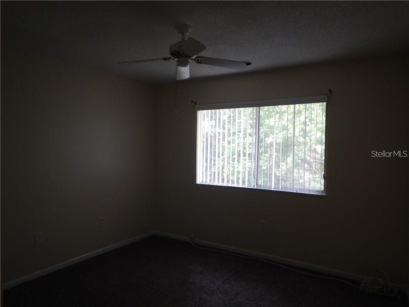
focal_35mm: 24
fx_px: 284
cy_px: 154
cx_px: 204
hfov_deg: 71.6
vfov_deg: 56.8
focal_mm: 4.3
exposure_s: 1/30
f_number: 2.8
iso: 180
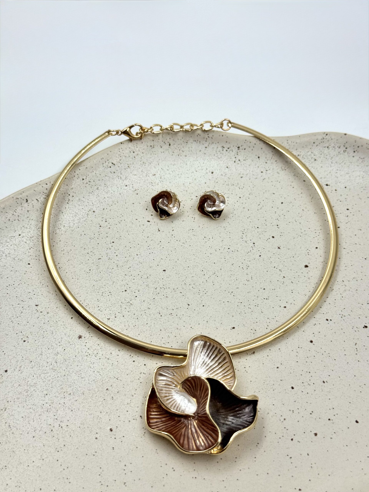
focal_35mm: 48
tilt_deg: -52.4
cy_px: 246
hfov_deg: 30.3
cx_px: 184
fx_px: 682
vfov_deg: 39.7
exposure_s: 1/1238
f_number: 1.78
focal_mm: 6.76
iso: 64
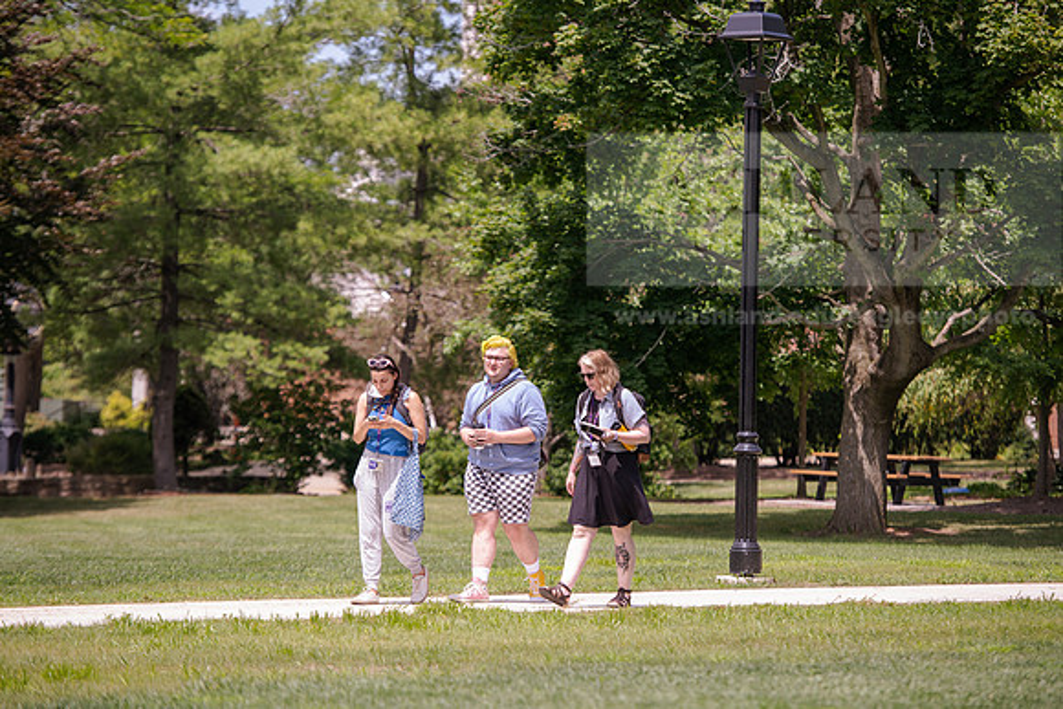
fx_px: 4282
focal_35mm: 145
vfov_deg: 9.5
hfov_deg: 14.2
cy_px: 354
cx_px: 532
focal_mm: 145
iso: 80
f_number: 3.5
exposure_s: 1/400
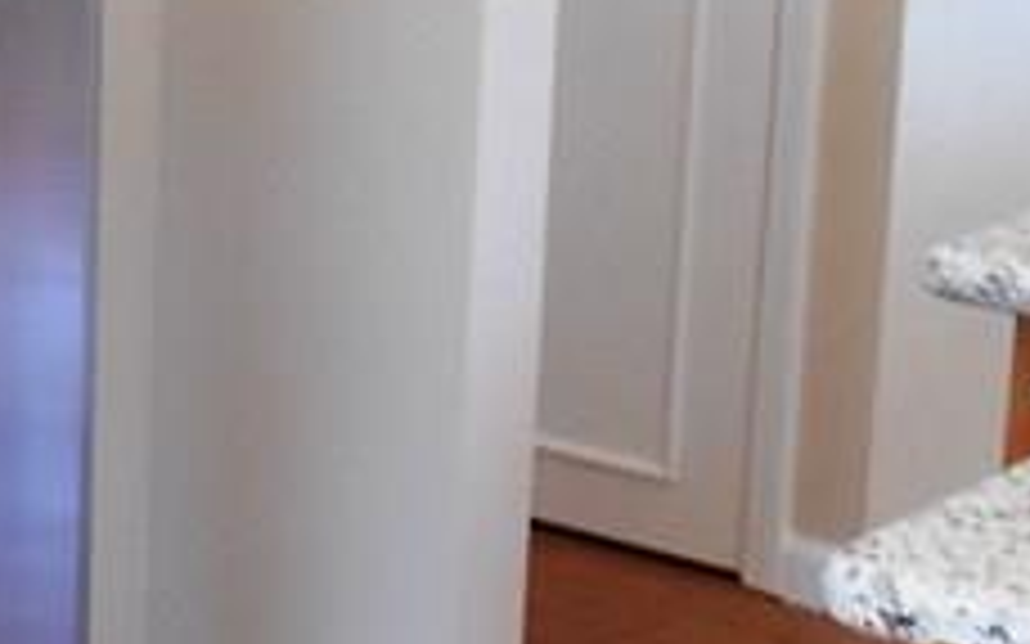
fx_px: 3452
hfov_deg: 16.2
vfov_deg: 10.6
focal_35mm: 123
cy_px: 86
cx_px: -243
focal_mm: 4.7
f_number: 3.4
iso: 220
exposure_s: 1/30
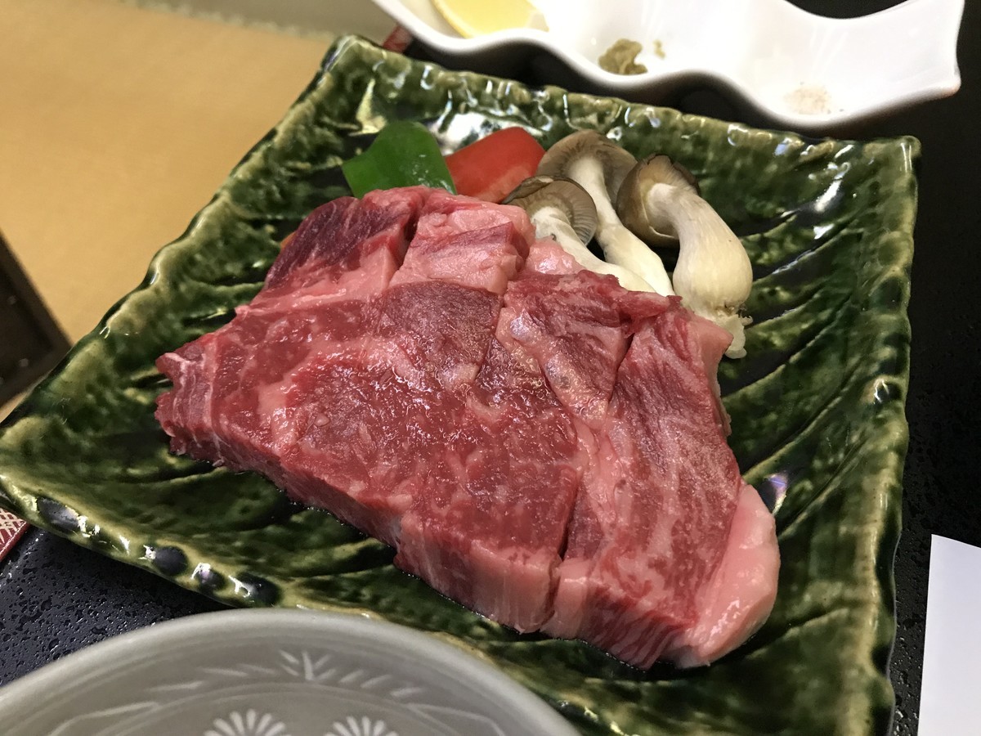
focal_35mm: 28
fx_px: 794
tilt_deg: -49.8
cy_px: 368
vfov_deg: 49.7
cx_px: 490
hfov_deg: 63.4
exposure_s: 1/7
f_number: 1.8
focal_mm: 3.99
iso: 100
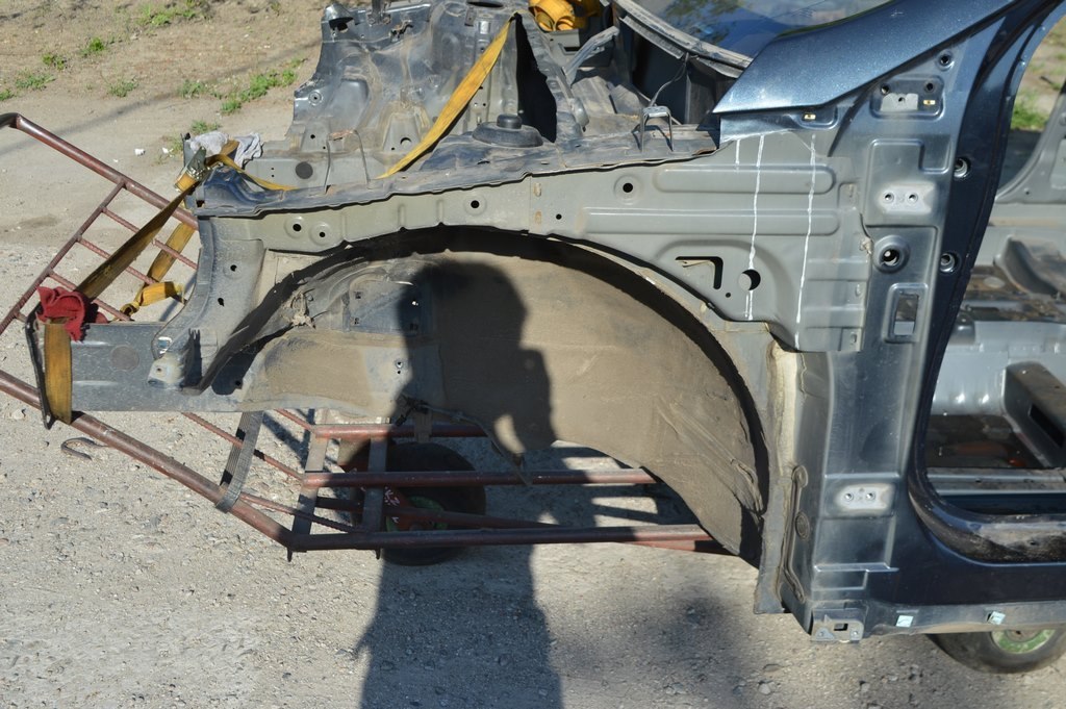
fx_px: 1154
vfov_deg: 34.2
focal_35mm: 39
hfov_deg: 49.6
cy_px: 354
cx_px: 533
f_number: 8
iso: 100
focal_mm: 26
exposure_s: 1/250
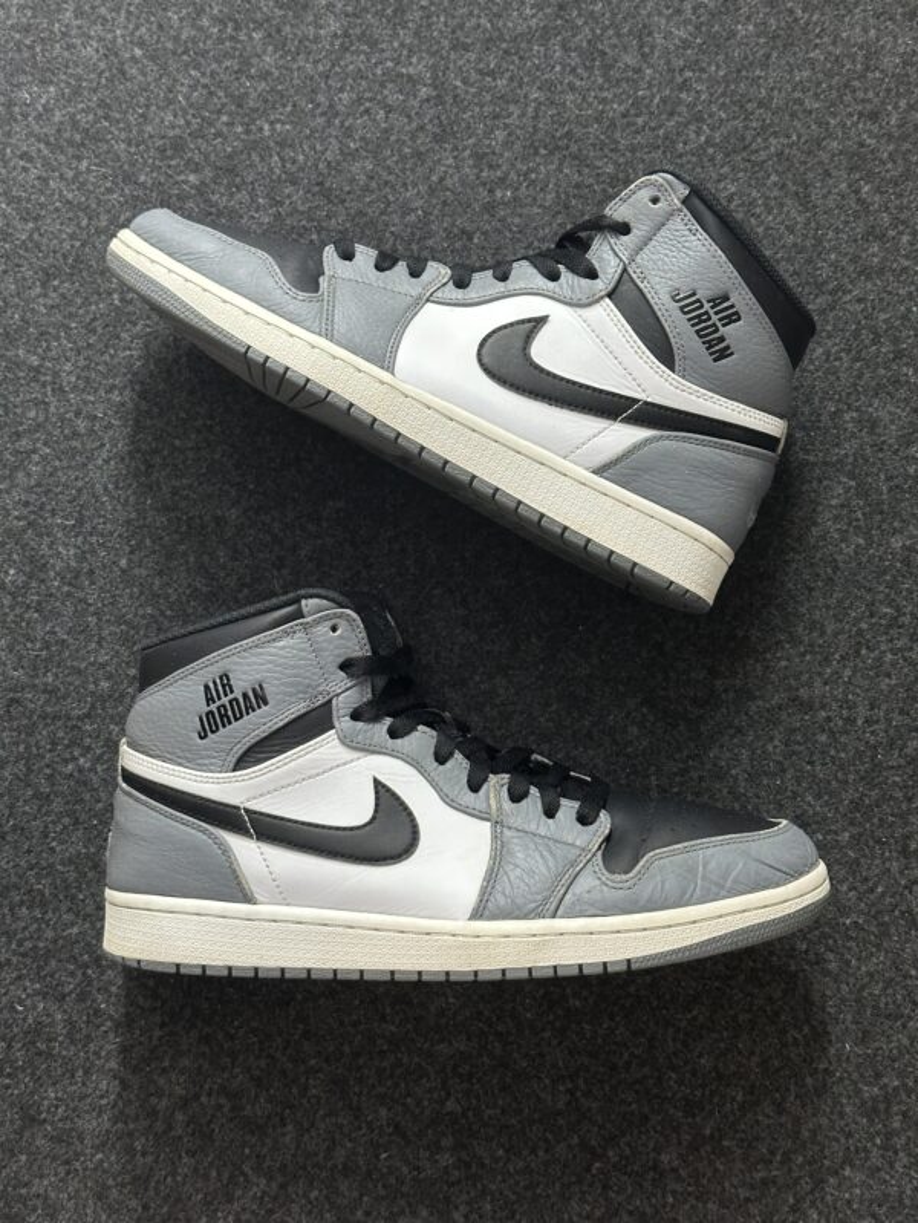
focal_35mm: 48
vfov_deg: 39.6
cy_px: 612
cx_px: 459
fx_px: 1696
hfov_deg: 30.3
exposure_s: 1/36
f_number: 1.78
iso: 320
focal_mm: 6.86
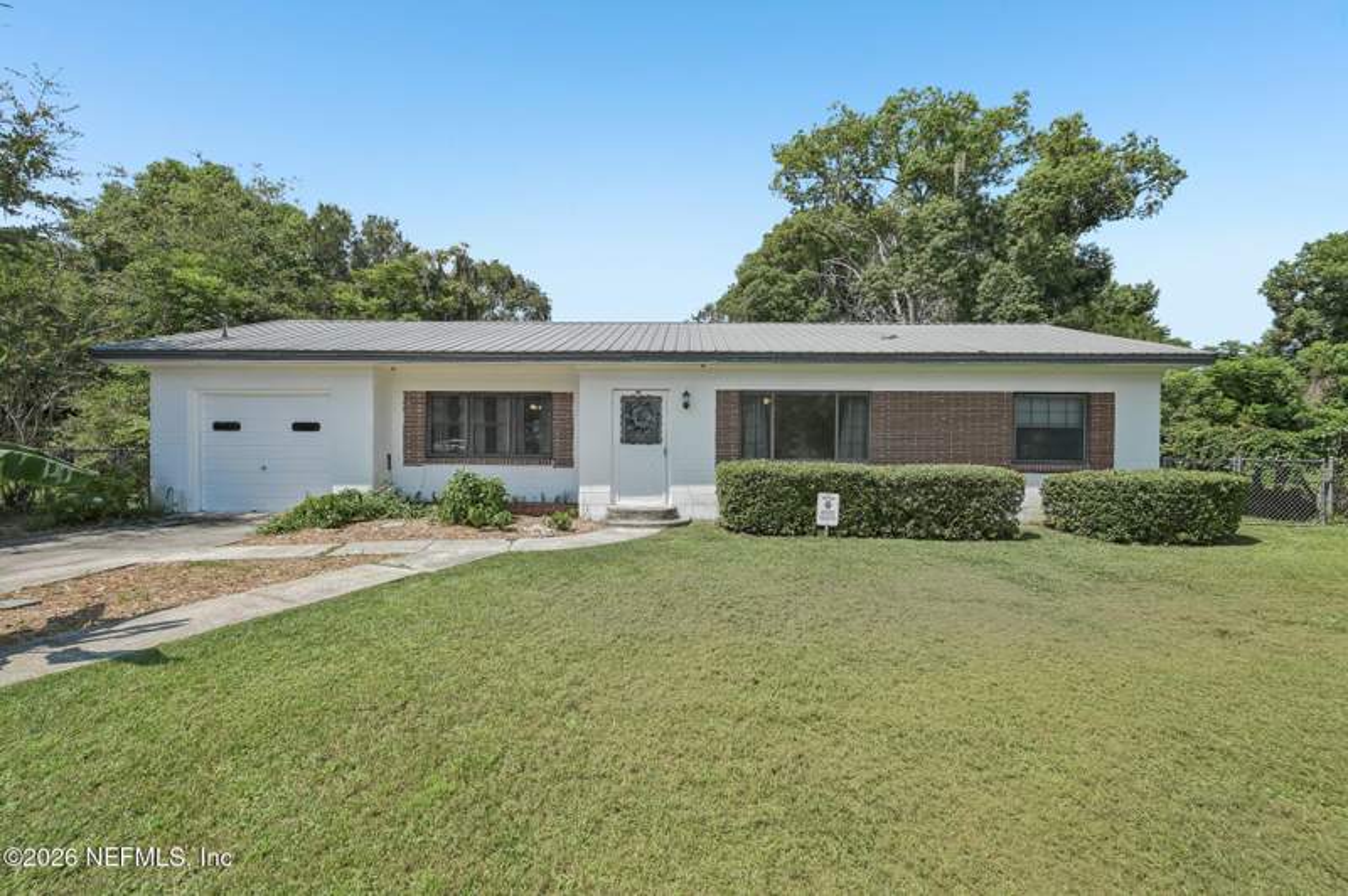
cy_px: 448
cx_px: 674
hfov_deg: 104.3
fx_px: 524
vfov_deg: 81.1
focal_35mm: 14
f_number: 8
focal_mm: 14
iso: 100
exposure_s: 1/250
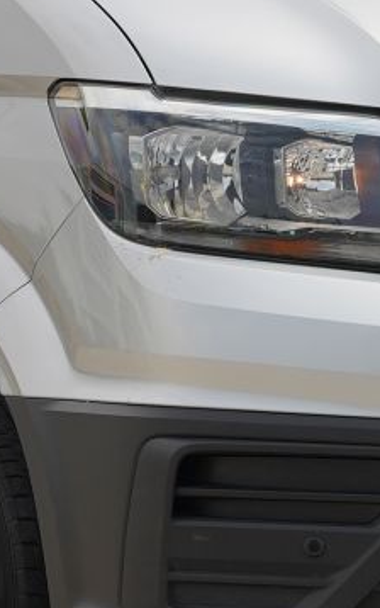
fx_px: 4774
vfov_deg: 7.3
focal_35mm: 288
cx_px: 59
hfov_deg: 4.6
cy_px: 61
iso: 100
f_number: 4.5
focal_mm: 63.3
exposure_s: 1/400
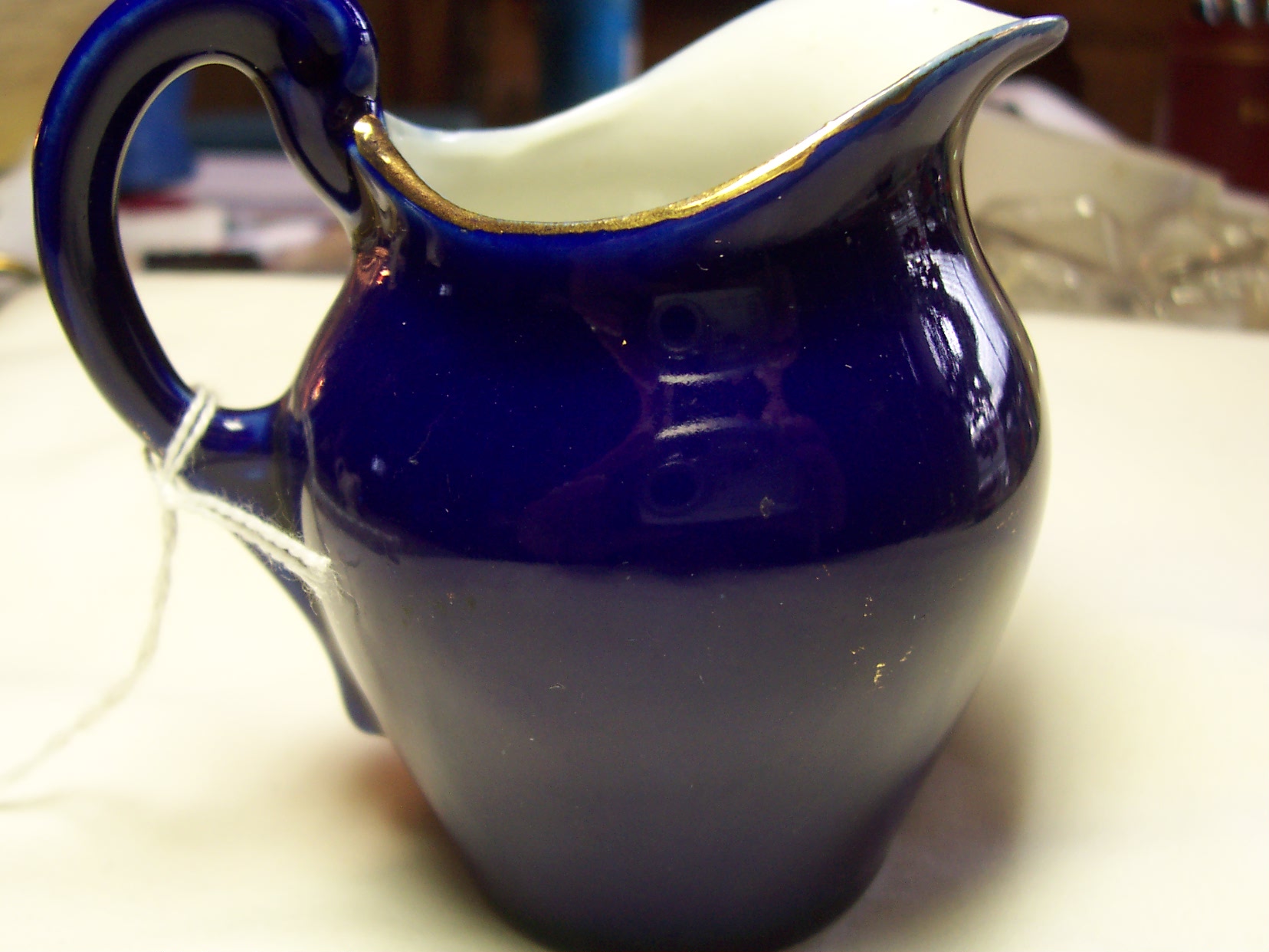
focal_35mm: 37
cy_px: 476
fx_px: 1356
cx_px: 634
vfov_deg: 38.7
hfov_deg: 50.1
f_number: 2.8
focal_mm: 5.6
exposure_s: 1/30
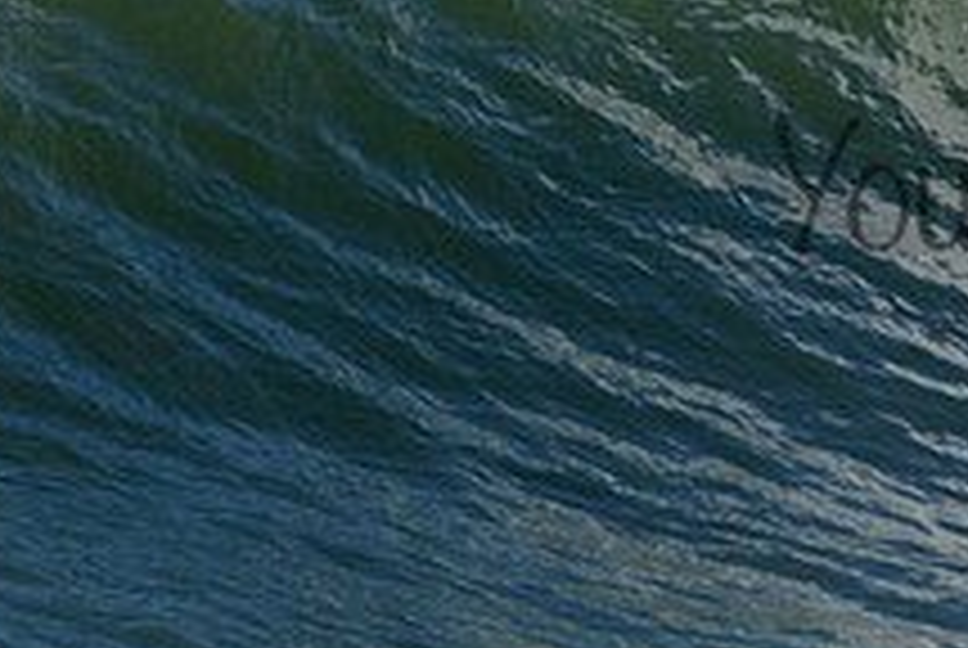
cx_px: 1490
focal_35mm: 2928
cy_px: 14
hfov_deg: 0.7
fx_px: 78837
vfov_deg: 0.5
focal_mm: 800
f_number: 11
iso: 800
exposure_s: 1/2000
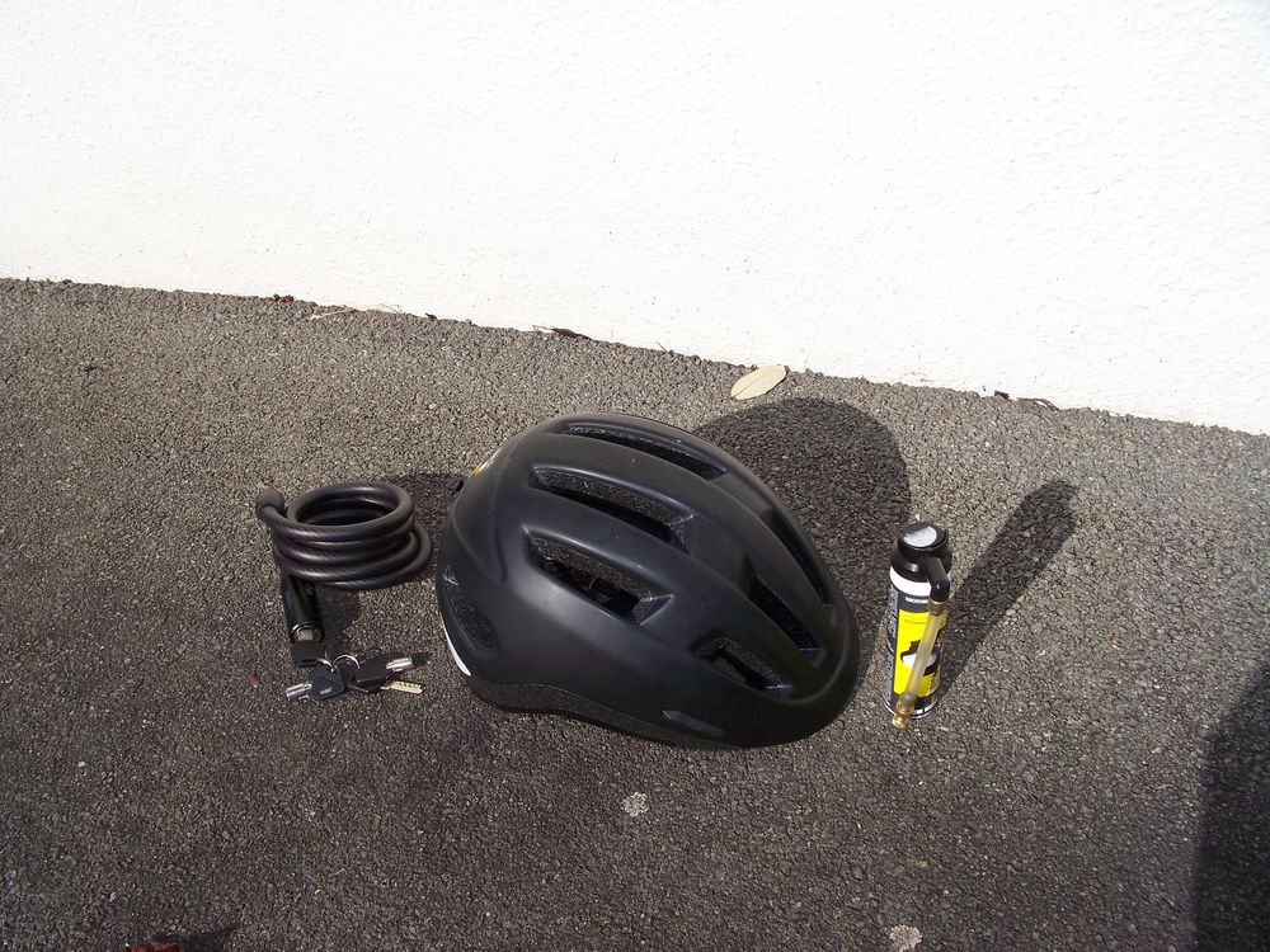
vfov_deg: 42.9
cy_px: 476
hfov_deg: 55.4
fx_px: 1211
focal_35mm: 33
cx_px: 635
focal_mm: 5.85
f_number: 5.6
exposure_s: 1/400
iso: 64
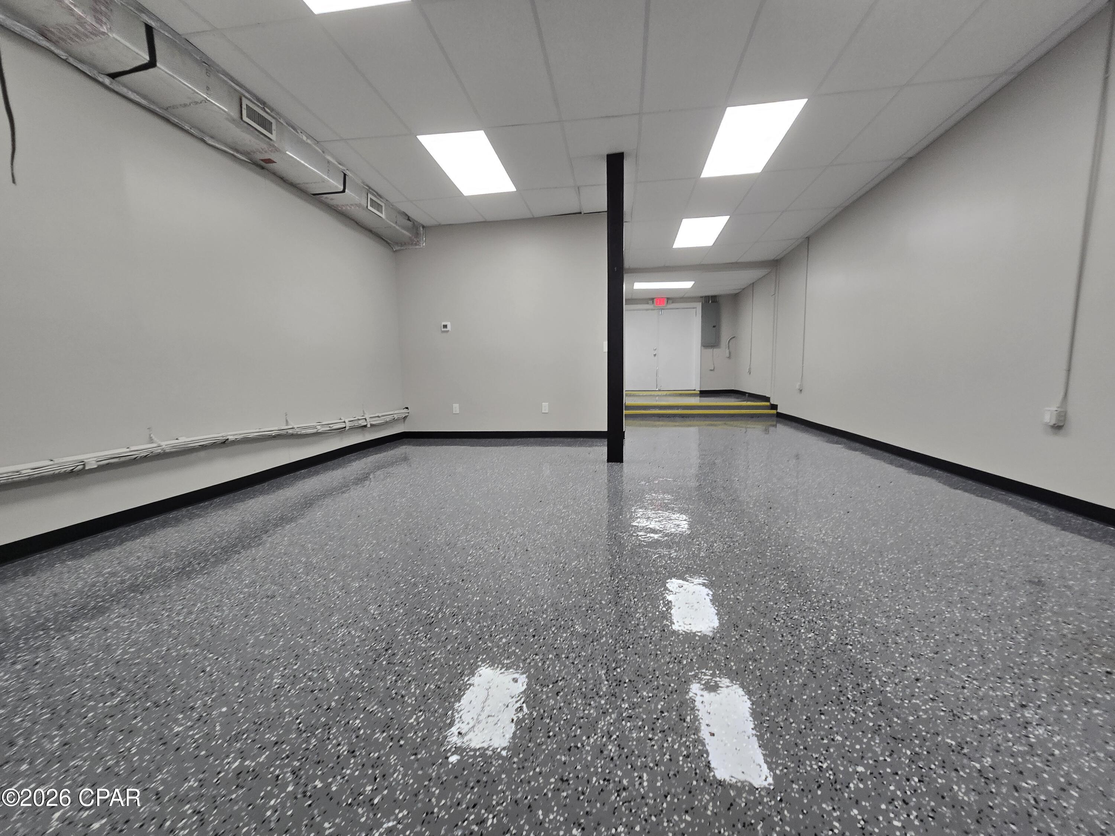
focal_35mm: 13
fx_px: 419
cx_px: 558
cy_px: 418
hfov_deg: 106.2
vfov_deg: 89.9
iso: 80
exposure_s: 1/60
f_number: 2.2
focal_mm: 2.2
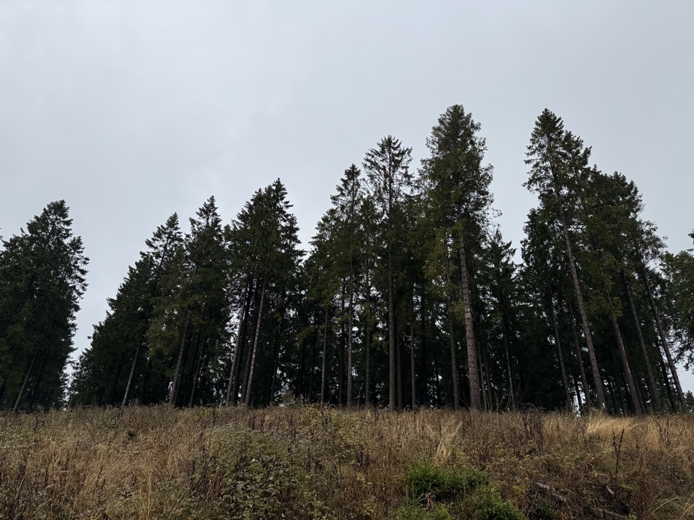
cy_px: 260
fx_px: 481
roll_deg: -1.7
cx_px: 347
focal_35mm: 24
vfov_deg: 56.8
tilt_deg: +30.4
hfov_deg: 71.6
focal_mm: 6.76
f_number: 1.78
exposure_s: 1/4167
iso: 80
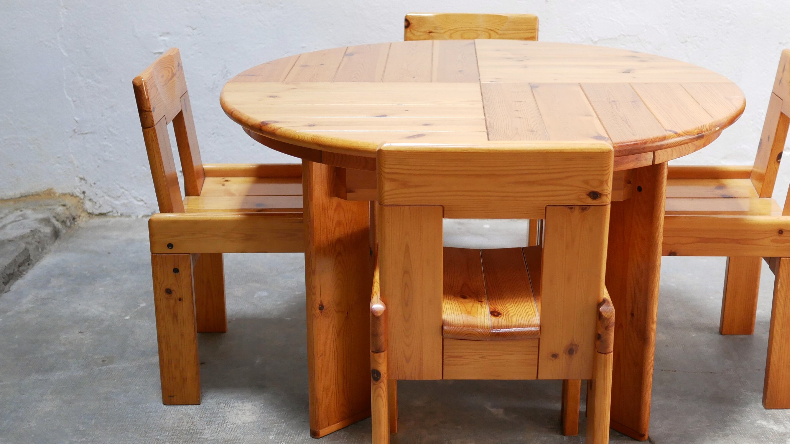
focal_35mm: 55
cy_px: 229
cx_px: 424
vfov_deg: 21.8
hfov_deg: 37.8
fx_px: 1152
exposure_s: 1/60
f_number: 1.7
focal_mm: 20
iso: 800
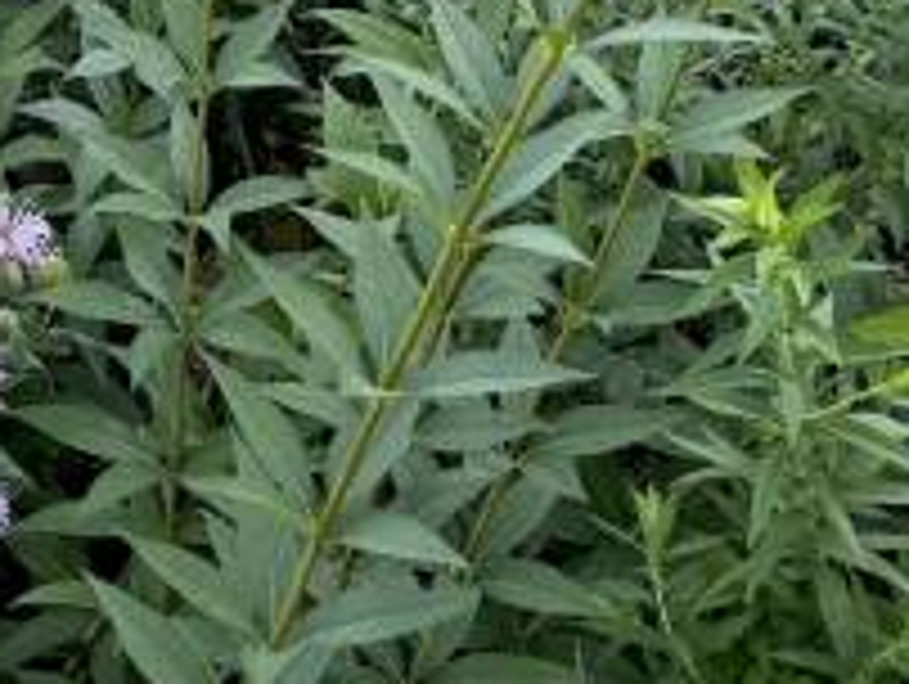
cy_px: -338
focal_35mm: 87
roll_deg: +0.5
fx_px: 2287
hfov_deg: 21.3
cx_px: -92
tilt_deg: -4.9
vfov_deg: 15.7
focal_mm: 6.76
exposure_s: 1/1139
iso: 100
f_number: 1.78
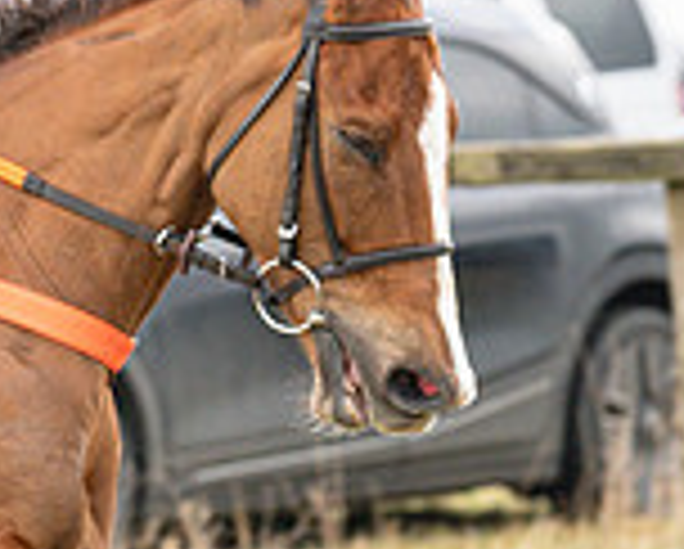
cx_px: 290
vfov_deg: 2.5
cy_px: 244
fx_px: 12750
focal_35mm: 629
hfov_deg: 3.1
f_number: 4.5
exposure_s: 1/1000
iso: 500
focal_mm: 135
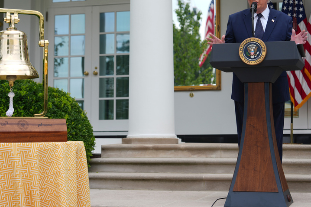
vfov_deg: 17.7
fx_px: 665
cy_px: 74
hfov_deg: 26.3
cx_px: 175
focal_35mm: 77
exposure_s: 1/500
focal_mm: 54
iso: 80
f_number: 2.8
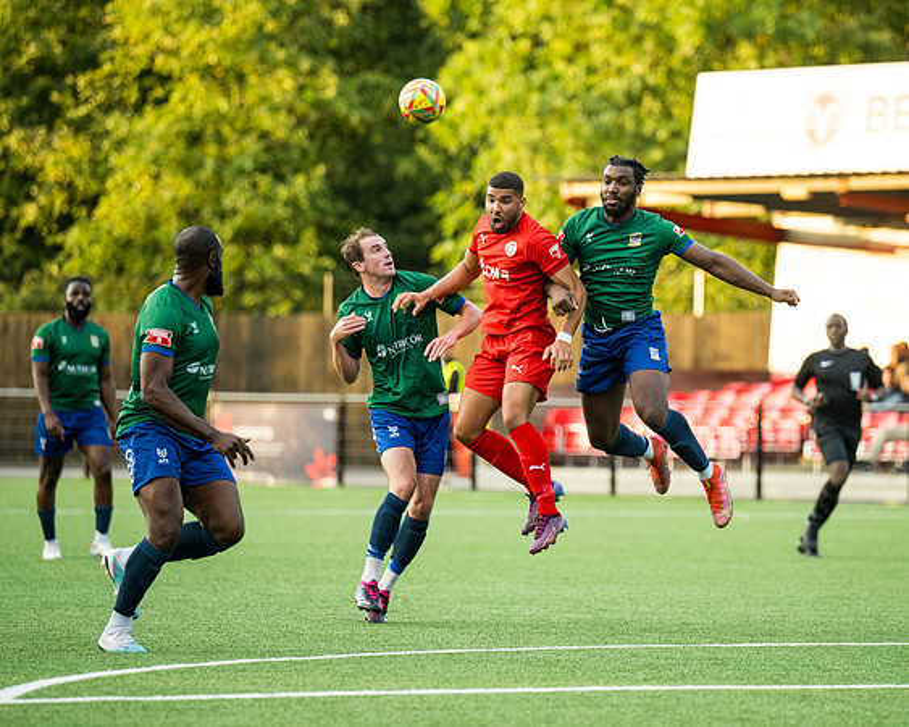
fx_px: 7341
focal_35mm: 273
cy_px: 358
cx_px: 535
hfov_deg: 7.1
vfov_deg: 5.7
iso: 800
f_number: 2.8
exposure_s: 1/800
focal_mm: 175
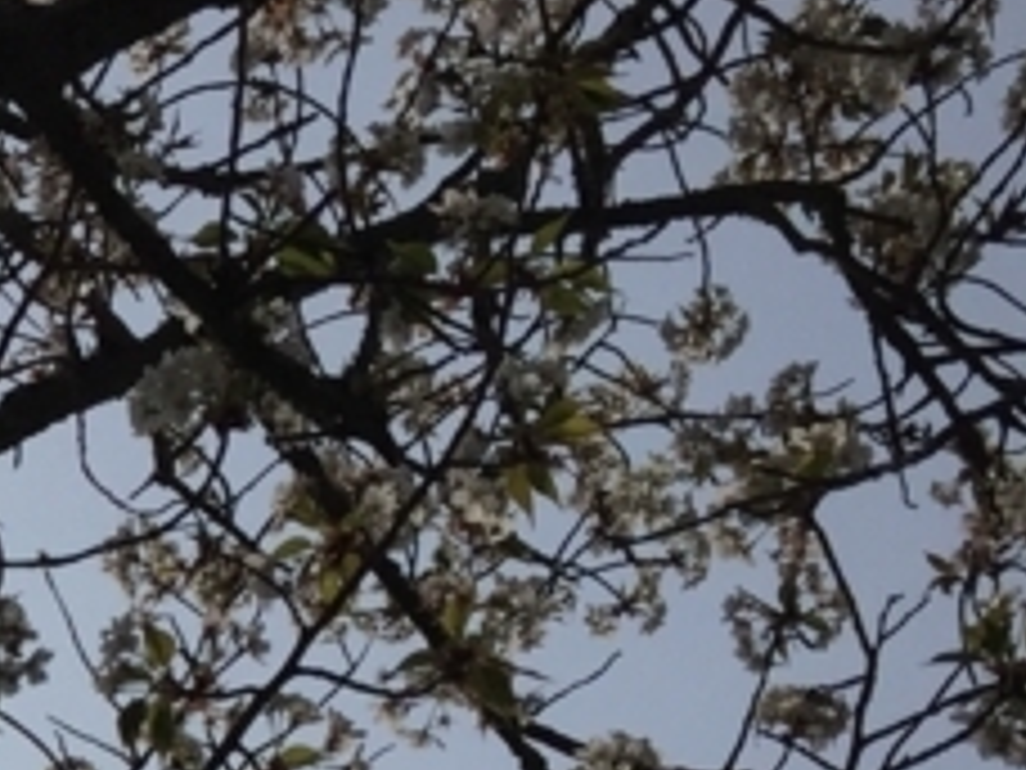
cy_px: 1351
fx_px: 3853
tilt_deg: +40.8
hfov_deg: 13.5
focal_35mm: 130
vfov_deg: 10.7
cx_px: -850
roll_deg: -0.7
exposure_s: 1/13333
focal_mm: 4.15
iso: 32
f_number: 2.2
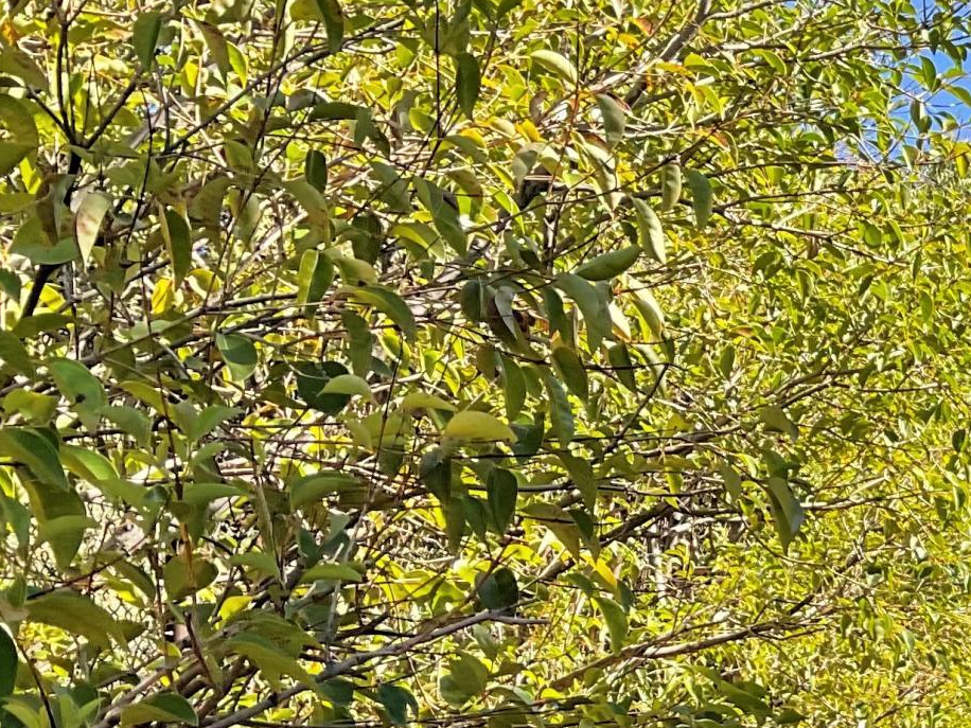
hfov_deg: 18.6
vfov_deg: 15.3
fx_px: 2665
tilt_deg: +2.3
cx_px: 1389
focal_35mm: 95
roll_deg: +0.8
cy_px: 748
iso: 16
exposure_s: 1/627
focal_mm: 3
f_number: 1.8
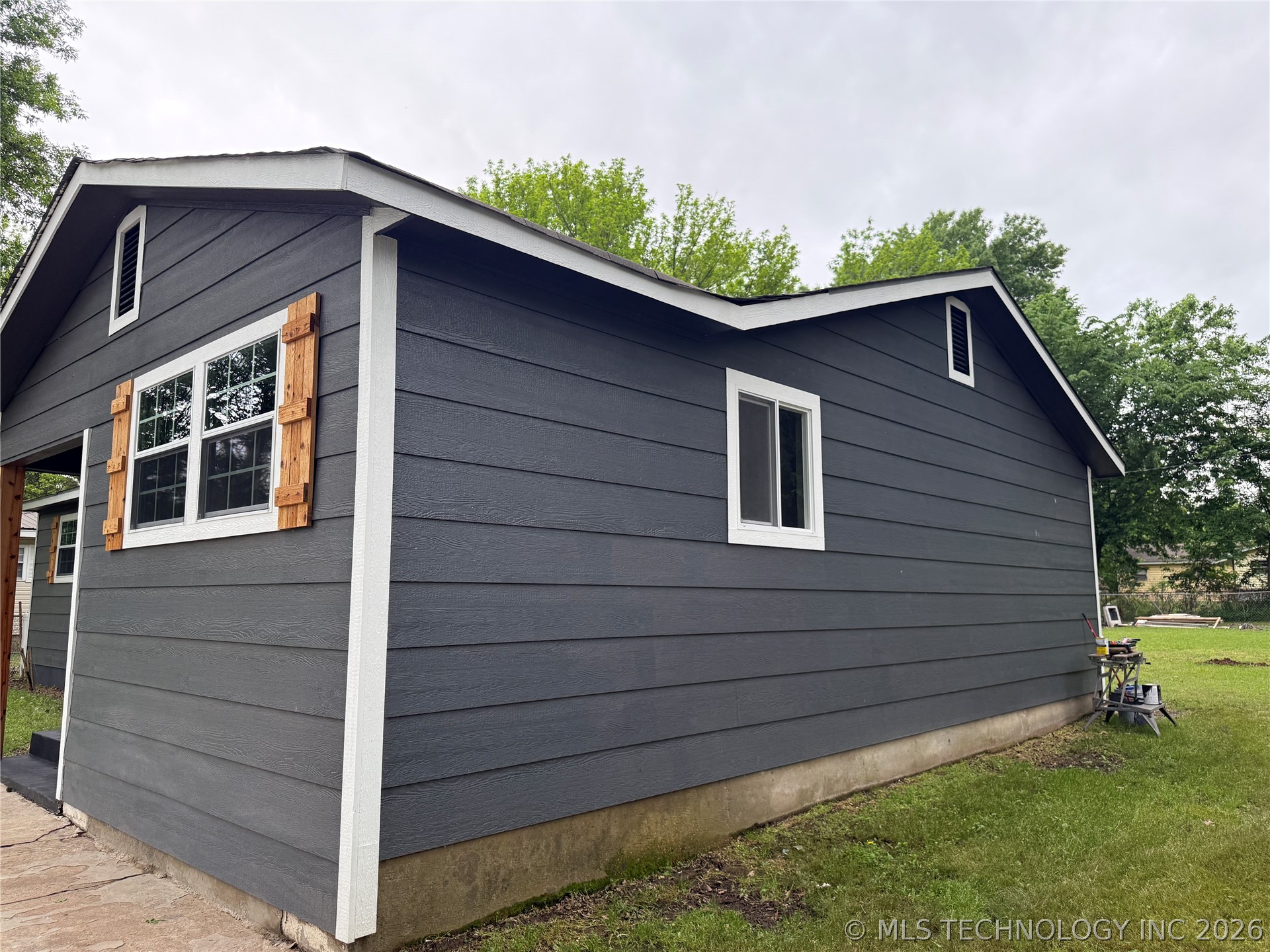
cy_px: 476
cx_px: 635
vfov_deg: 56.8
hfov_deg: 71.6
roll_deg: +0.0
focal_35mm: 24
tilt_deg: +8.2
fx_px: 881
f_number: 1.78
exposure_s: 1/702
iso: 100
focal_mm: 6.76
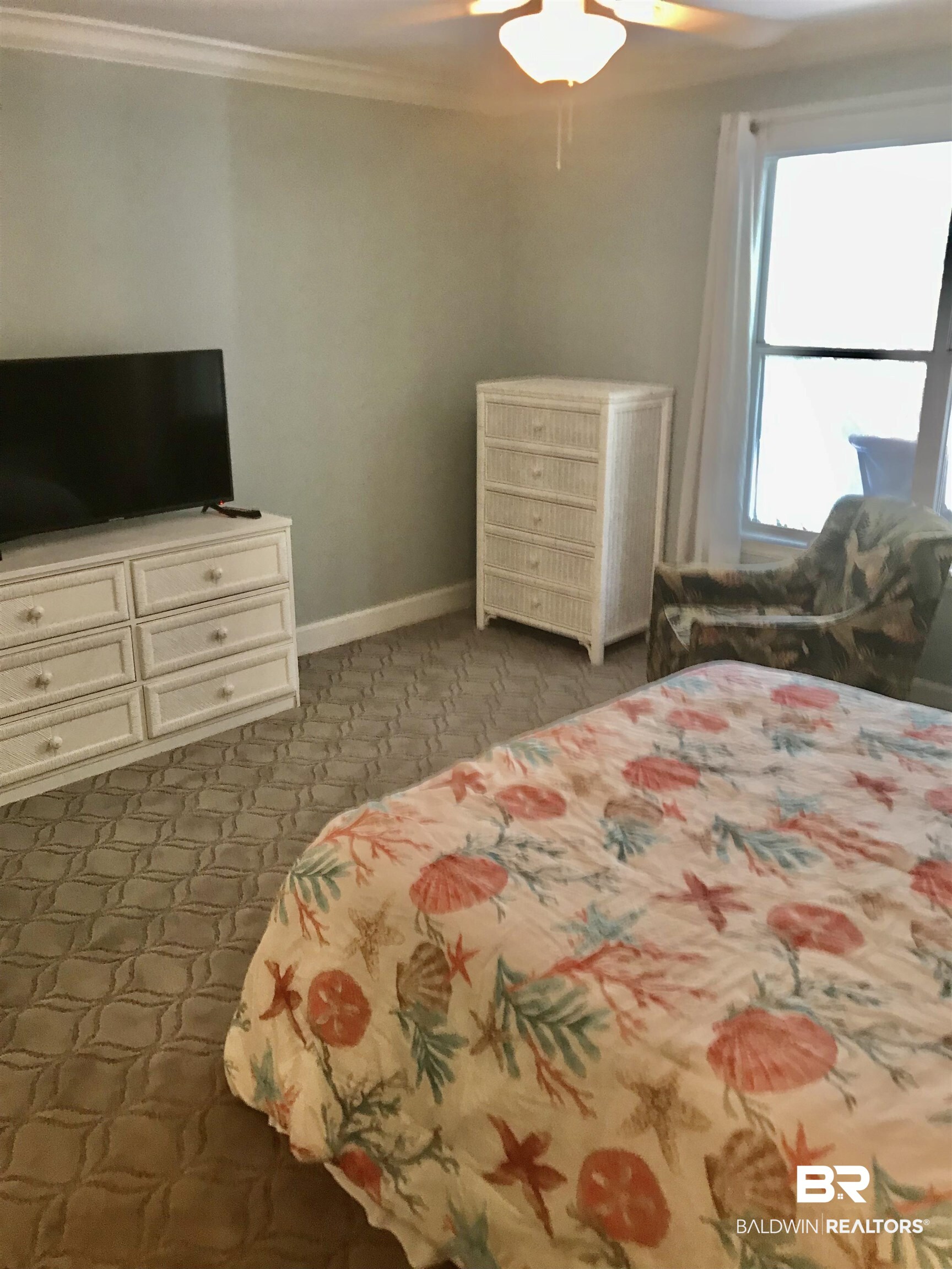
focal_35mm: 28
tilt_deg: -18.0
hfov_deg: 49.7
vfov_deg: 63.4
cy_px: 634
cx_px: 476
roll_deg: +0.4
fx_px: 1027
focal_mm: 3.99
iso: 40
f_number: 1.8
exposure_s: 1/20
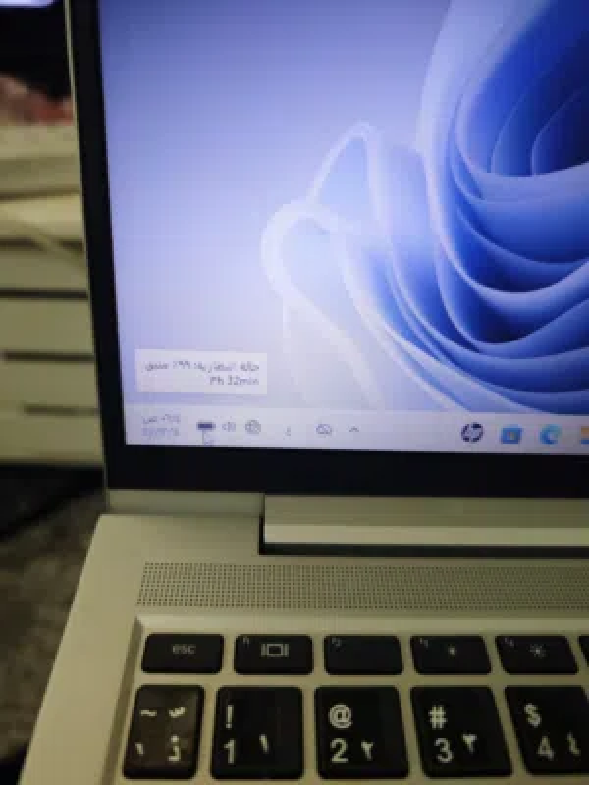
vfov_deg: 73.9
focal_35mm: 23
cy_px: 392
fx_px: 522
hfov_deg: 58.9
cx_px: 294
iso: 800
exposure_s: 1/60
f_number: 1.6
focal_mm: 6.55
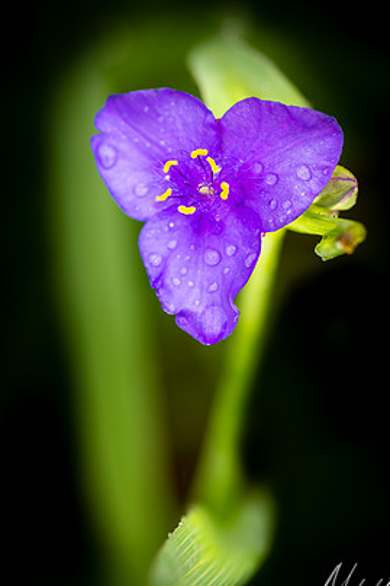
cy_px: 289
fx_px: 1903
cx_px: 215
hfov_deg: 11.7
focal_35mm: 117
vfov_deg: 17.5
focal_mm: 105
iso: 200
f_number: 8
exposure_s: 1/30
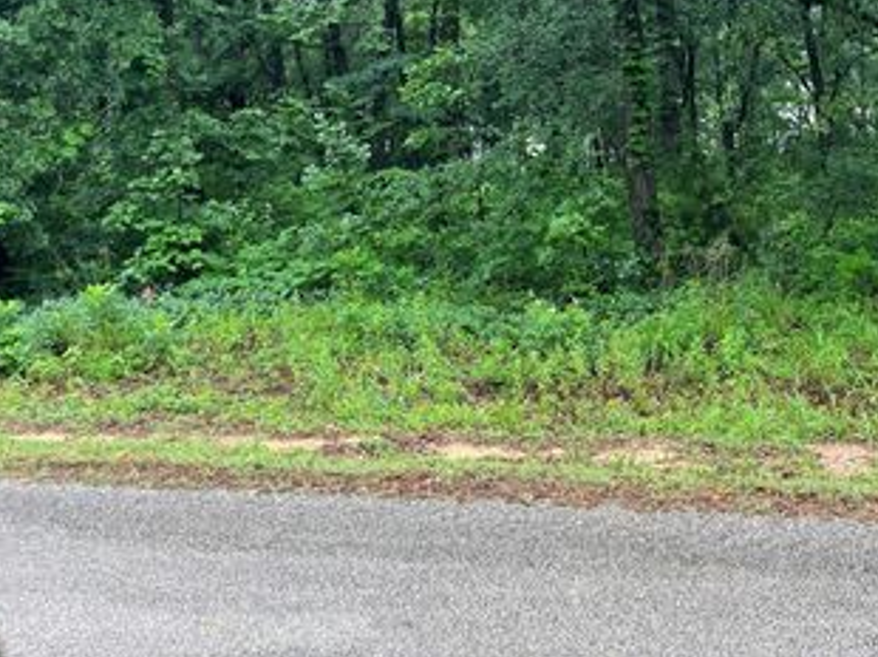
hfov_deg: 43.7
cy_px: 137
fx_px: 1064
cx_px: 637
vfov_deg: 33.4
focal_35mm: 42
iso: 64
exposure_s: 1/122
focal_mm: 5.1
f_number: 1.6
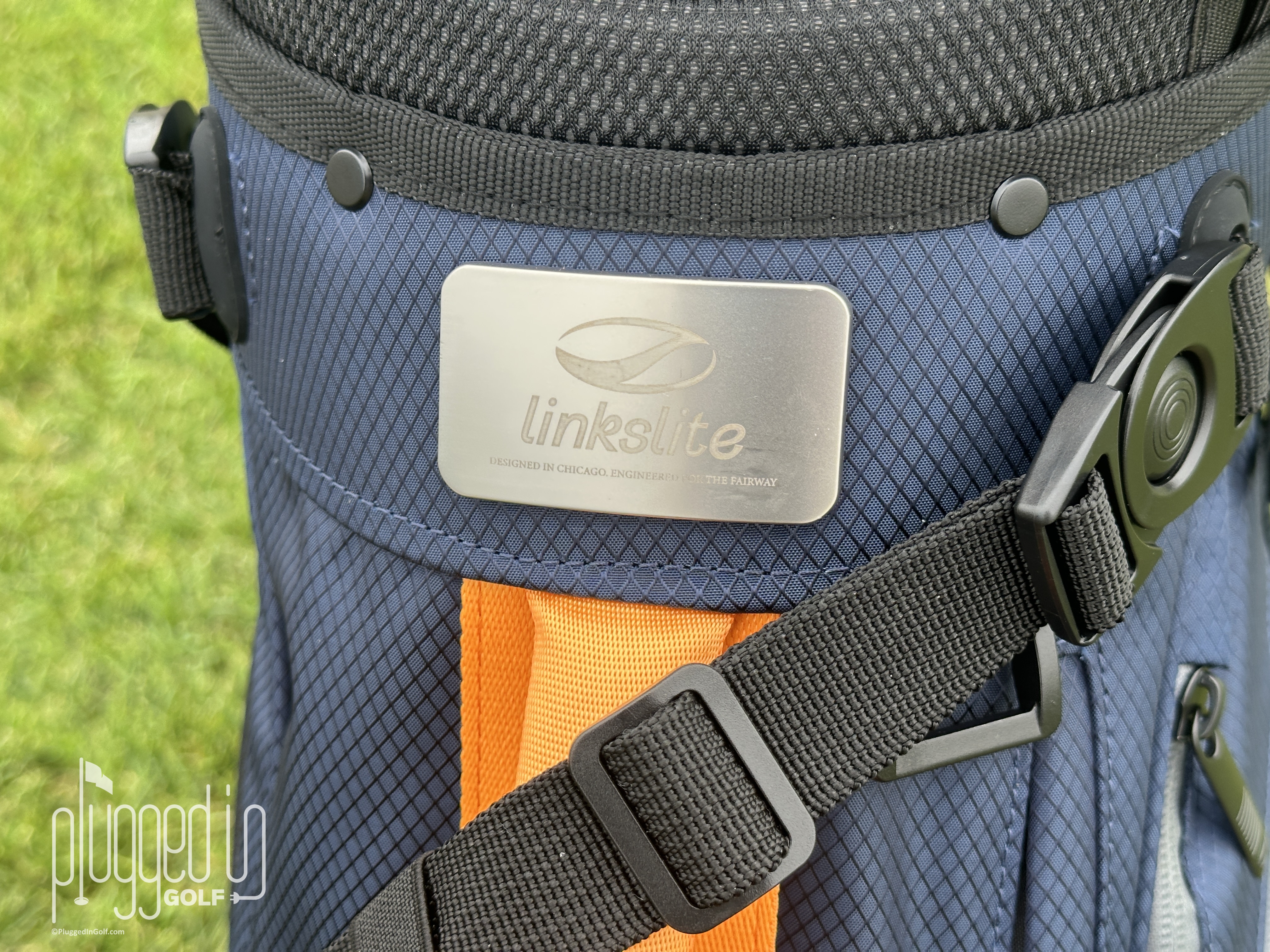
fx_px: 1761
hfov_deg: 39.7
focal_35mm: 48
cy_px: 476
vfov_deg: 30.3
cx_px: 635
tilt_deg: -48.7
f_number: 1.78
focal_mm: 6.86
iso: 50
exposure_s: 1/144
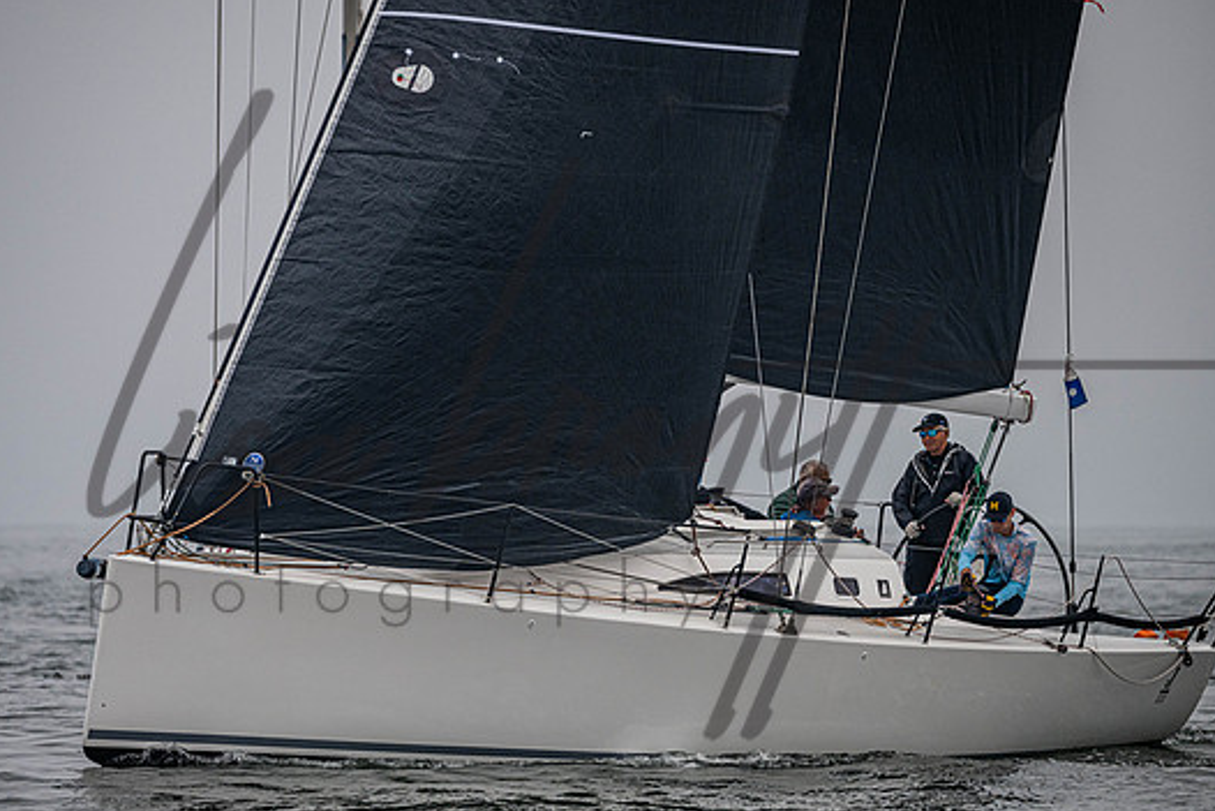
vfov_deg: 3.5
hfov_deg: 5.2
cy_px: 428
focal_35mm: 395
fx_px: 13334
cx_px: 559
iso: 400
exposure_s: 1/5000
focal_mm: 300
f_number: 5.6
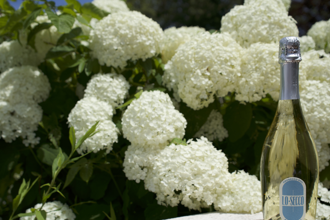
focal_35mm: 43
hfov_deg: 45.4
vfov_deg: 31.1
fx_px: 394
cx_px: 171
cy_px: 130
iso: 100
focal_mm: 34
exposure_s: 1/1250
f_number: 4.5
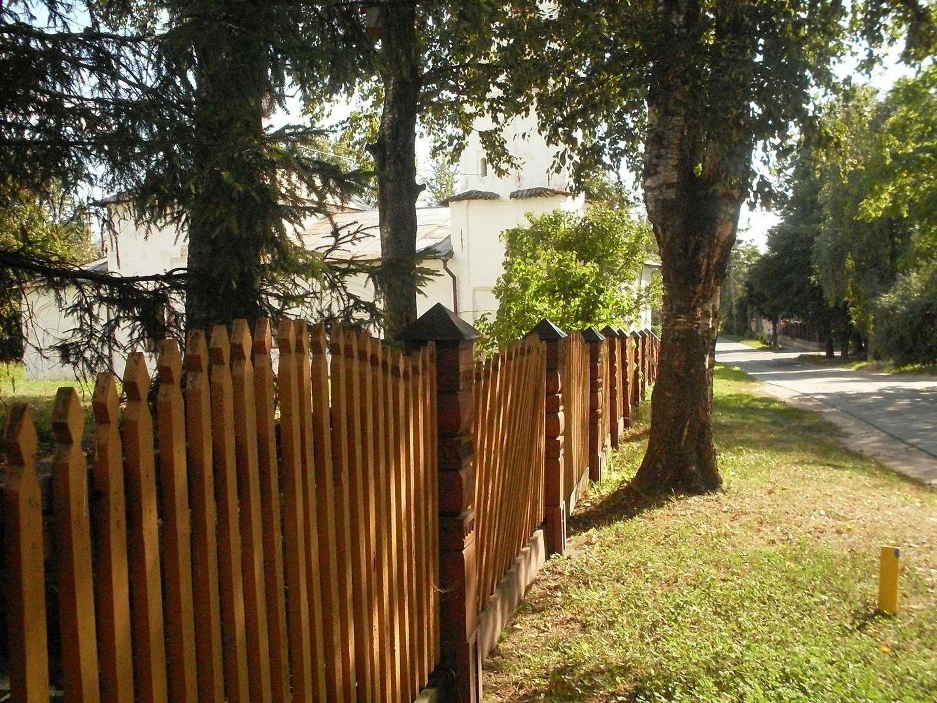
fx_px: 1029
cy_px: 352
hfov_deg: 49.0
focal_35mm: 38
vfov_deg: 37.7
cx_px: 468
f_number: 8.4
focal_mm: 6.3
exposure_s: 1/250
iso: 400
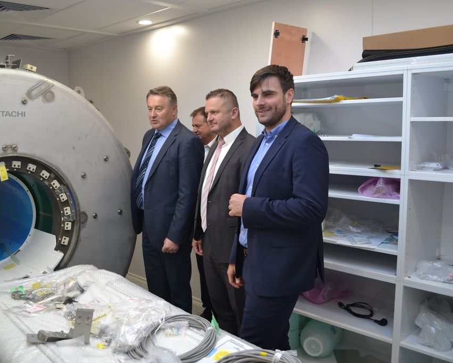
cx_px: 187
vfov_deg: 43.3
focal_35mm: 34
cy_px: 182
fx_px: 456
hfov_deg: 52.6
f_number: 4
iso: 400
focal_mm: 20
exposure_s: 1/60
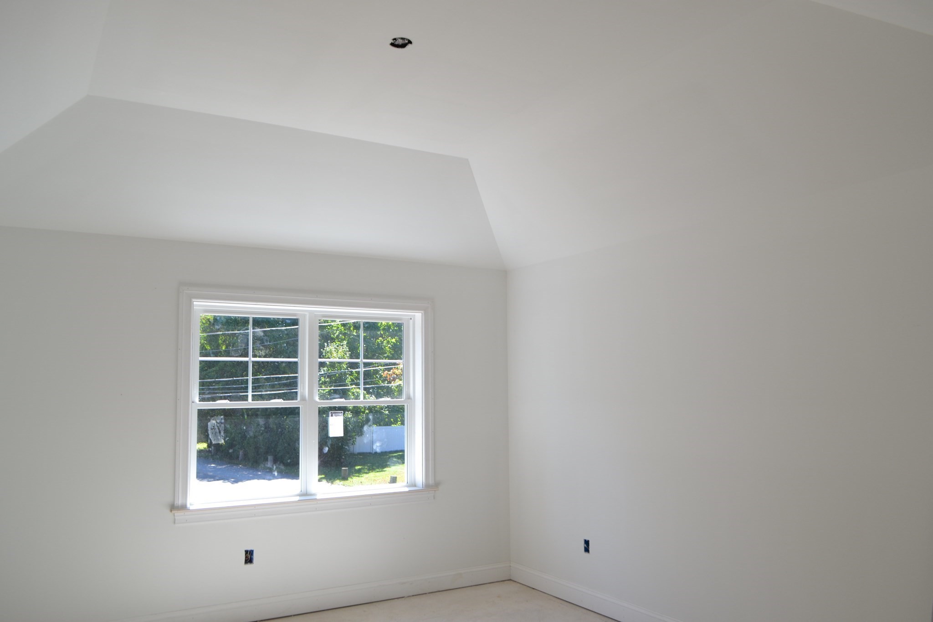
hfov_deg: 67.4
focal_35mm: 27
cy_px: 311
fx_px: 700
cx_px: 466
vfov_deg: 47.9
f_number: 5.6
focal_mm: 18
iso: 220
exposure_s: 1/125
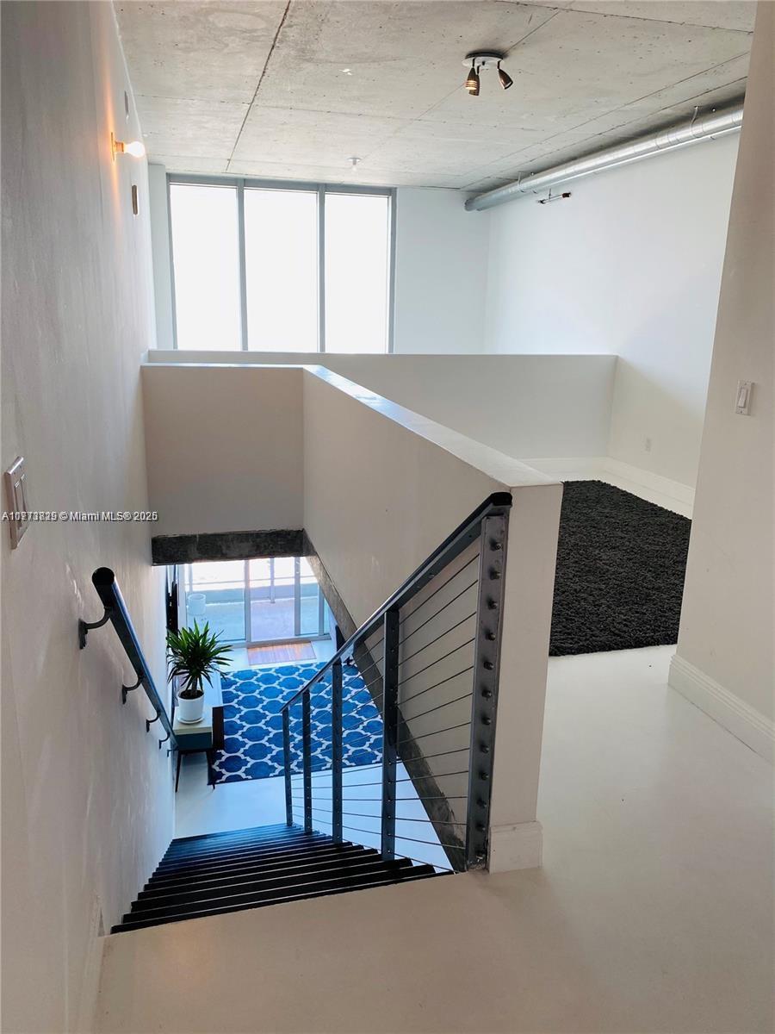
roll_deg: -0.6
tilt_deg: -14.6
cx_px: 388
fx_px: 776
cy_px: 517
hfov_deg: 53.1
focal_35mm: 26
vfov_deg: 67.3
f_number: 1.8
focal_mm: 4.25
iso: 50
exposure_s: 1/120
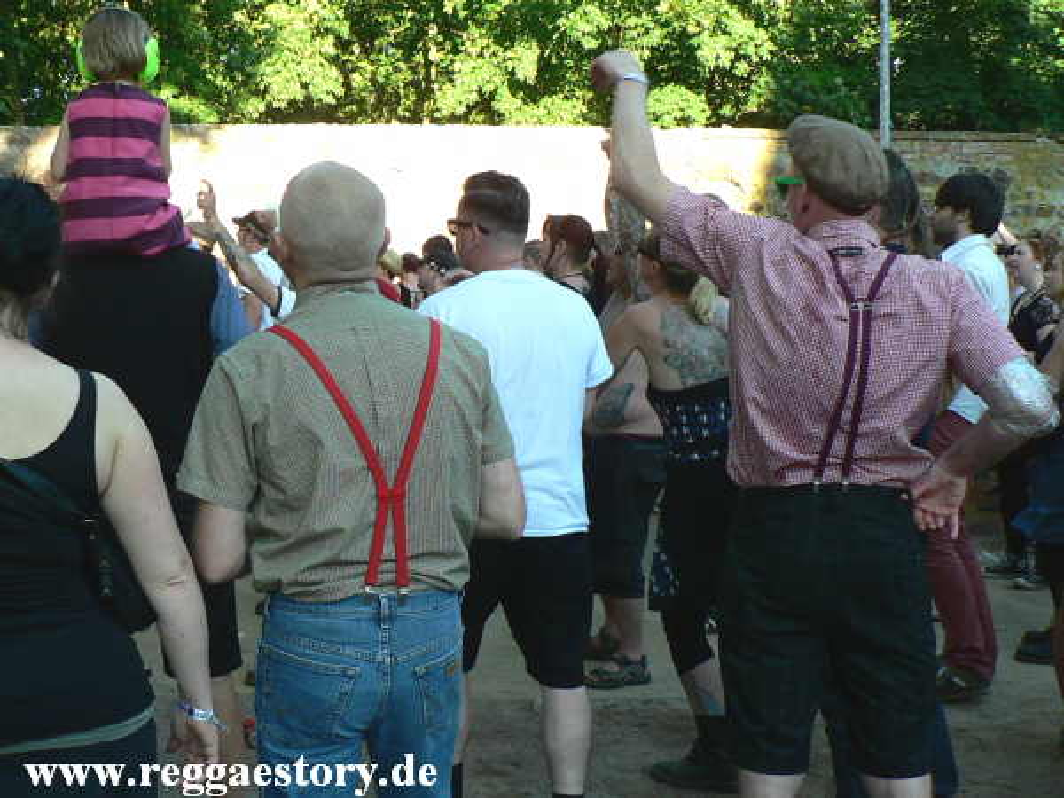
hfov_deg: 52.6
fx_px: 1076
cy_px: 399
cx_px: 532
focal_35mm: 35
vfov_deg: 40.7
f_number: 2.8
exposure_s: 1/100
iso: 64
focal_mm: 6
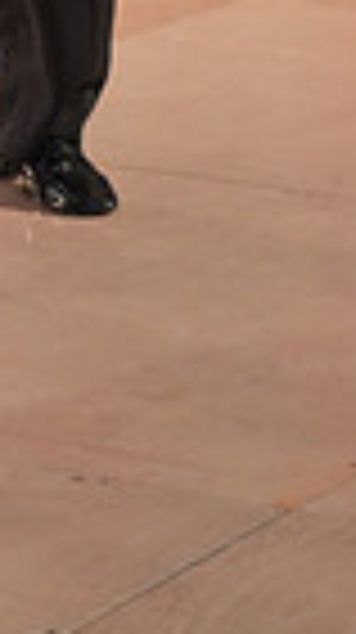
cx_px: -300
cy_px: -418
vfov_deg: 9.3
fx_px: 3770
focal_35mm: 224
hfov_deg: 5.3
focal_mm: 52
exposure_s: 1/400
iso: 4000
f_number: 4
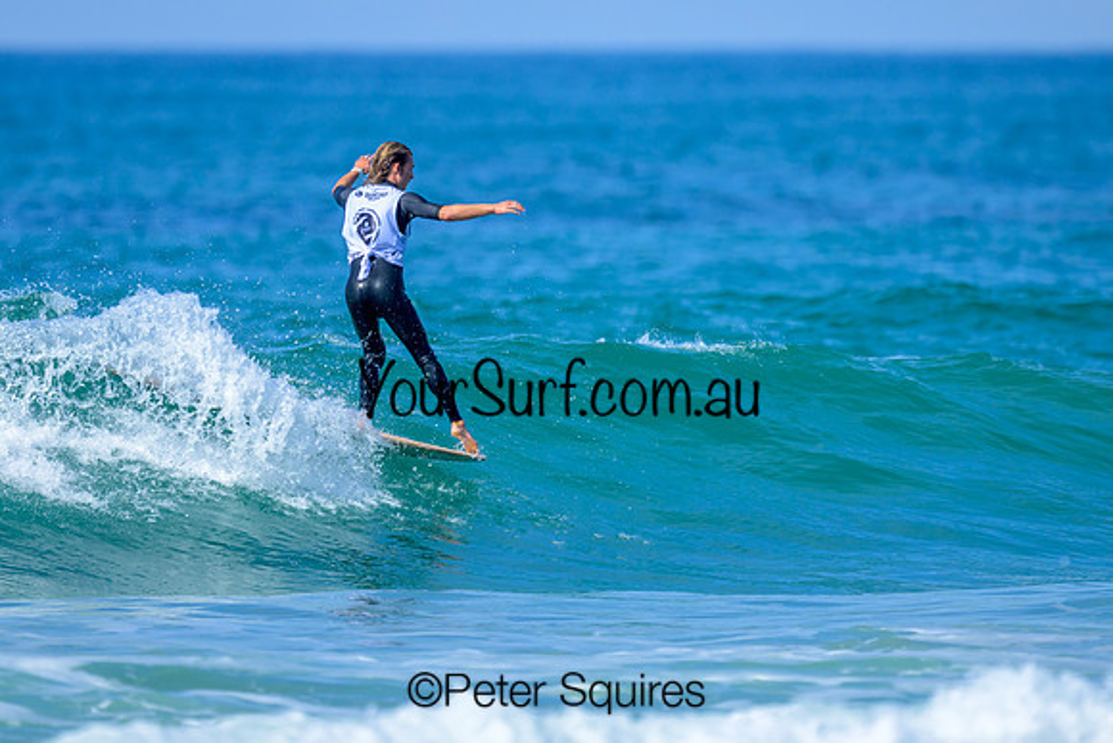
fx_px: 34014
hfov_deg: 1.9
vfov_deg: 1.3
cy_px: 314
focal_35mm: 1100
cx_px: 471
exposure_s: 1/2000
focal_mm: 800
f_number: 6.3
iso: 320
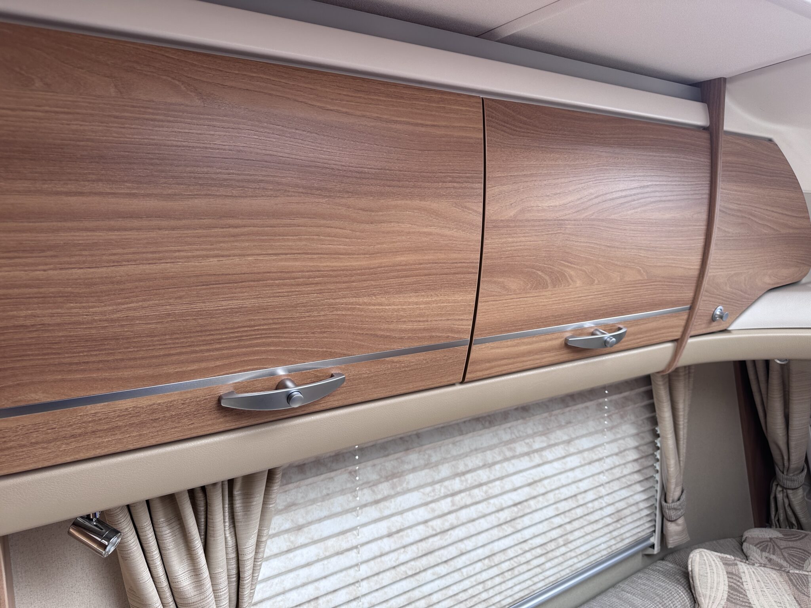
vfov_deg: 56.8
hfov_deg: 71.6
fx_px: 562
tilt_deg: -5.7
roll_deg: -1.1
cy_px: 304
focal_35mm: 24
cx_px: 406
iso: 80
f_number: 1.78
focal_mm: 6.86
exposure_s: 1/287
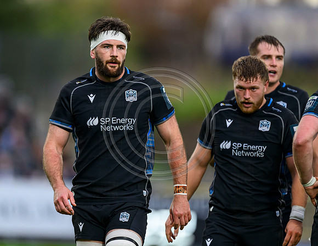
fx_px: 6691
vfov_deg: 2.1
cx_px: 105
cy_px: 104
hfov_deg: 2.7
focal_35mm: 721
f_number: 4
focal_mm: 560
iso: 1600
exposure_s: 1/1250
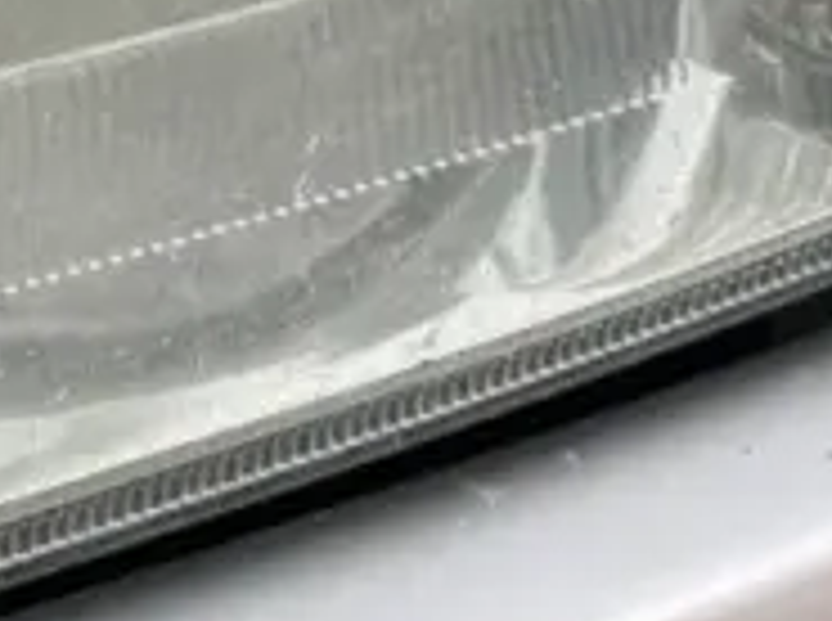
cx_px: -567
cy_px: -436
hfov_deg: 11.9
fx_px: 3742
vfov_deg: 9.1
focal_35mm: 156
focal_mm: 6.76
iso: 80
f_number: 1.78
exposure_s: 1/423
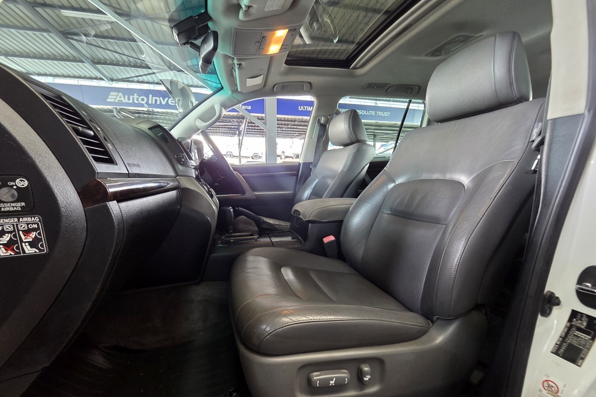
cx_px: 289
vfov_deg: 80.8
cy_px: 225
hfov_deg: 104.2
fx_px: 232
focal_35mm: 14
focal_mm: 2.2
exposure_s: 1/50
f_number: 2.2
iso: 400
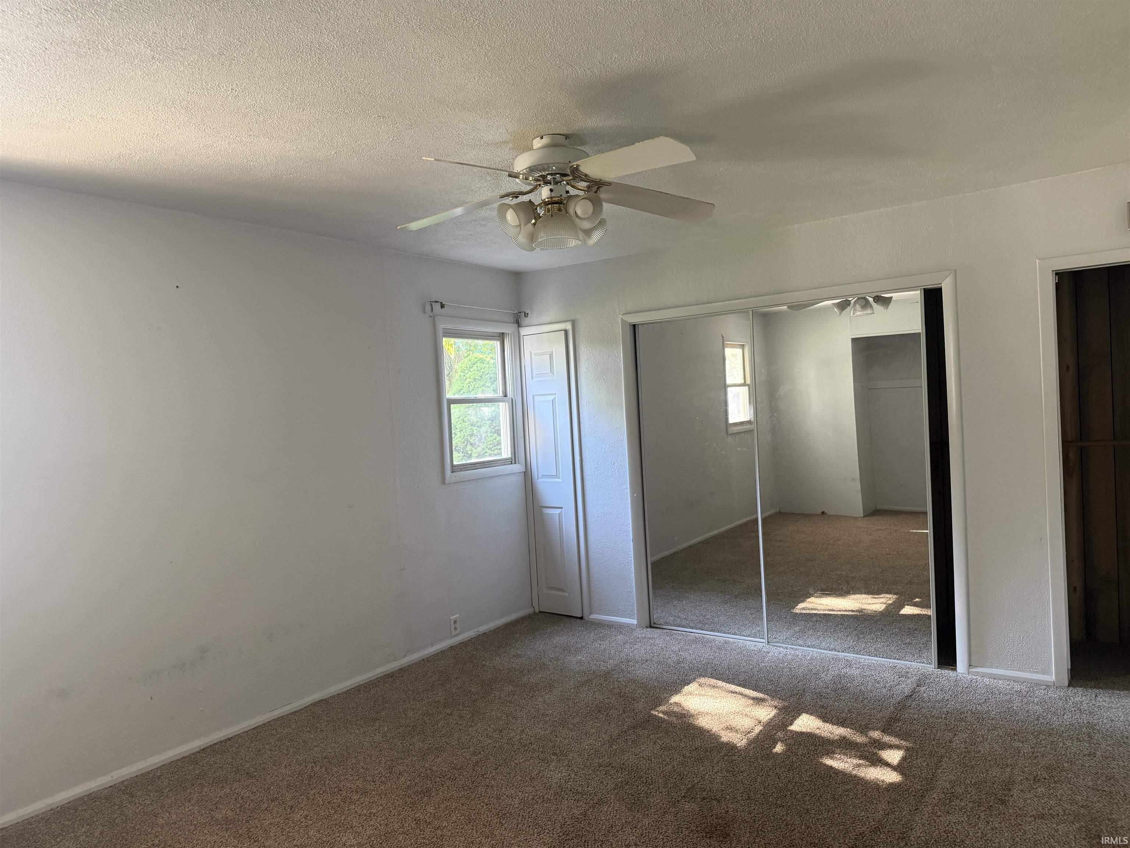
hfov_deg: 71.6
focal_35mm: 24
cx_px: 565
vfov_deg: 56.8
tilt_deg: -1.1
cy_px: 424
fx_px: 783
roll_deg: +3.0
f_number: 1.78
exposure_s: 1/60
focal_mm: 6.76
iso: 200
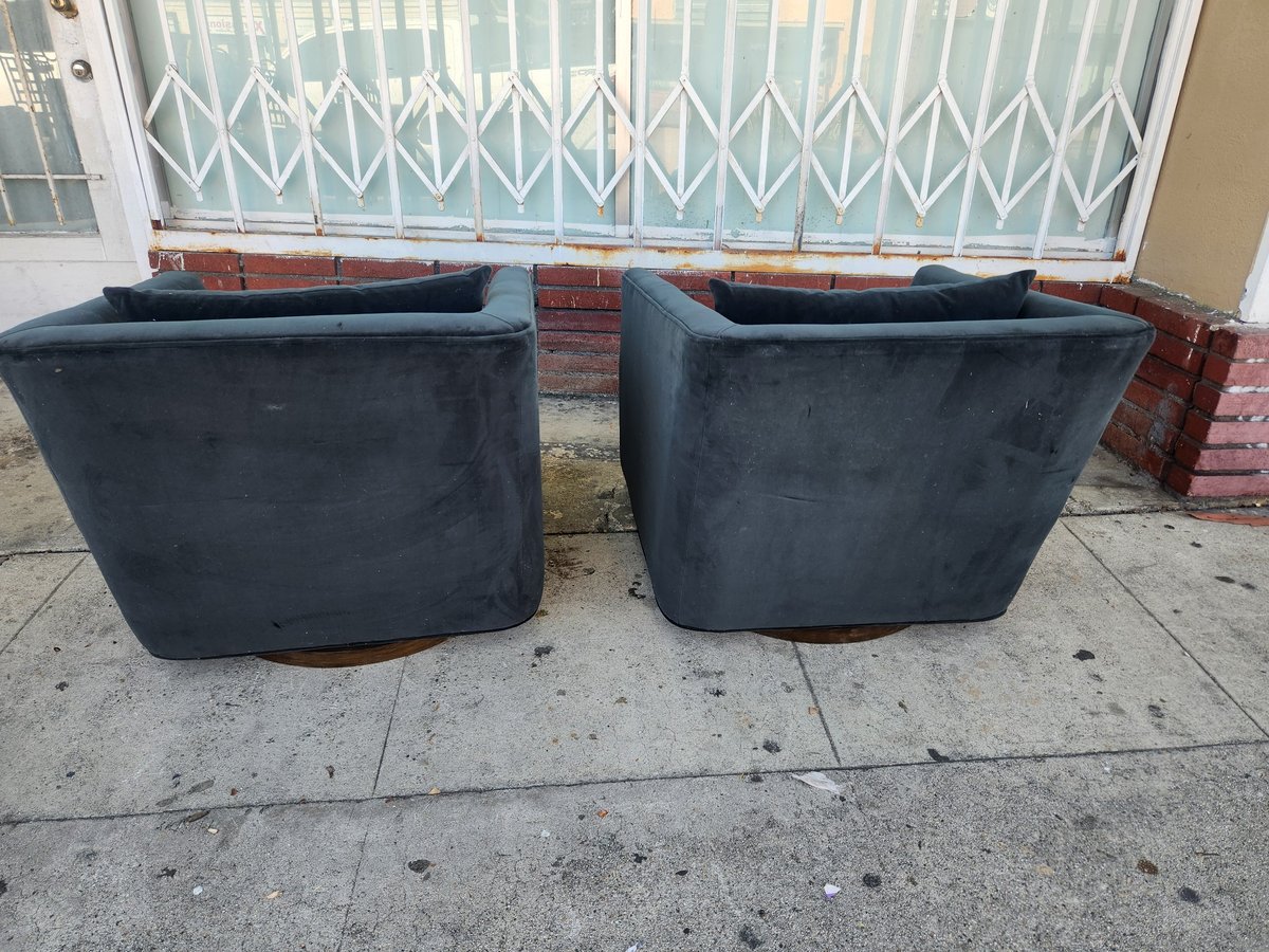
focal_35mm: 23
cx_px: 634
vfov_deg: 58.9
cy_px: 476
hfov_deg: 73.9
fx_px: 843
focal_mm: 5.4
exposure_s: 1/180
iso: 25
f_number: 1.8
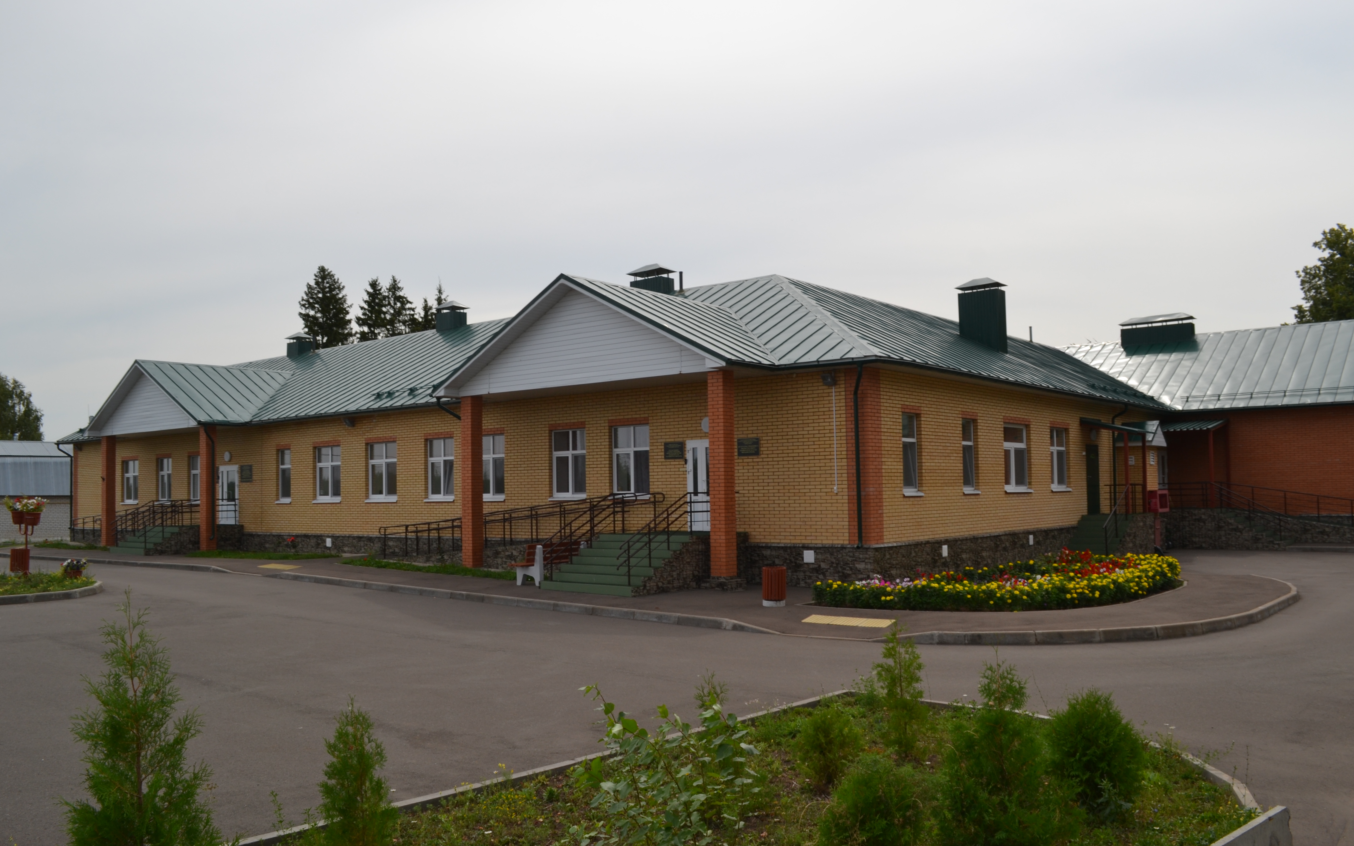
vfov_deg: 44.5
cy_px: 426
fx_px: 1033
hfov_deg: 66.5
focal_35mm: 28
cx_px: 688
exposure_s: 1/200
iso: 100
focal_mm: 18
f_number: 9
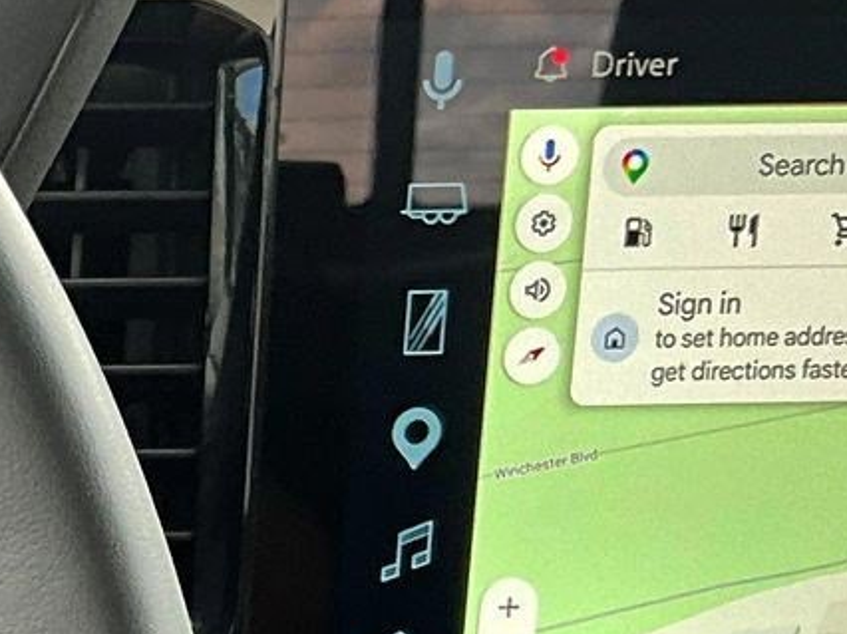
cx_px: -382
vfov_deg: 12.9
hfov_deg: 16.6
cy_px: 954
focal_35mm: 109
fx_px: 2666
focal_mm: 3
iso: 64
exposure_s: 1/122
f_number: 1.8
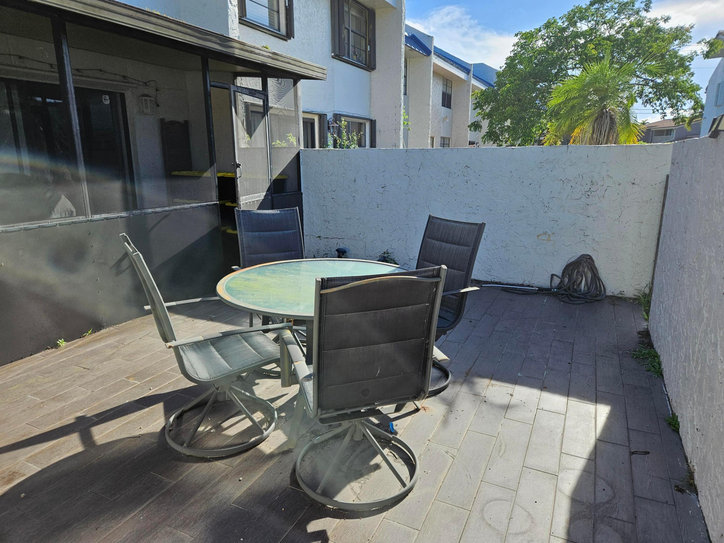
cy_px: 272
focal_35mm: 23
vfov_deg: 58.9
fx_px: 481
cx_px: 362
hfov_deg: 73.9
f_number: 1.8
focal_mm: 5.4
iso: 32
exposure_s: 1/1429
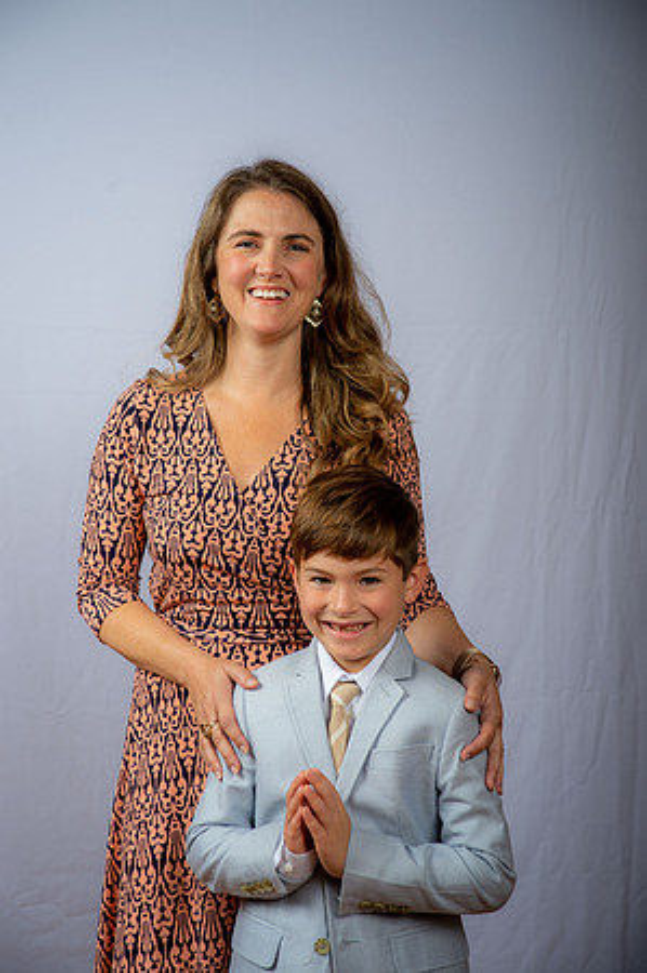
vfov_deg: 28.1
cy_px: 486
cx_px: 324
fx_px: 1945
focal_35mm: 72
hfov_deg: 18.9
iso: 250
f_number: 6.3
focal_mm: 72
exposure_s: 1/200
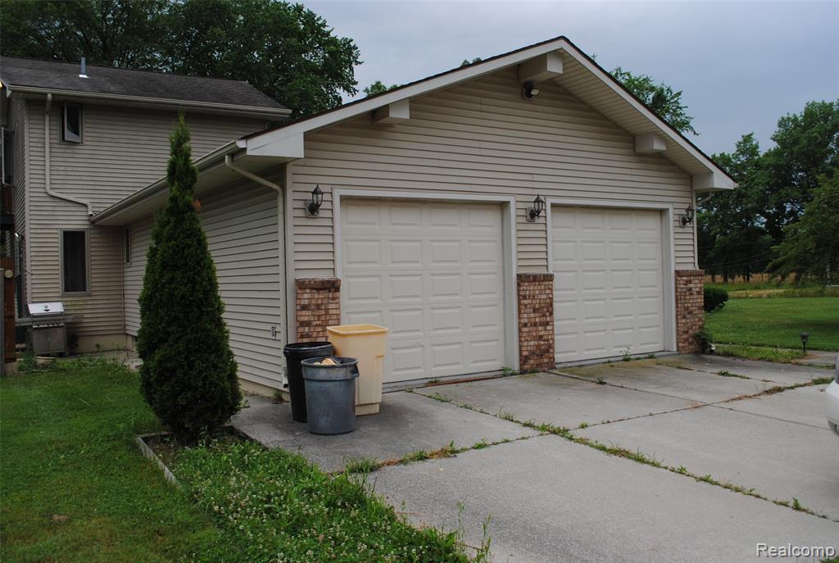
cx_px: 420
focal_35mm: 30
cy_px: 282
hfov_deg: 61.8
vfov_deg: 43.8
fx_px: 700
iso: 110
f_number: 5.6
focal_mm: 20
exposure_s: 1/125
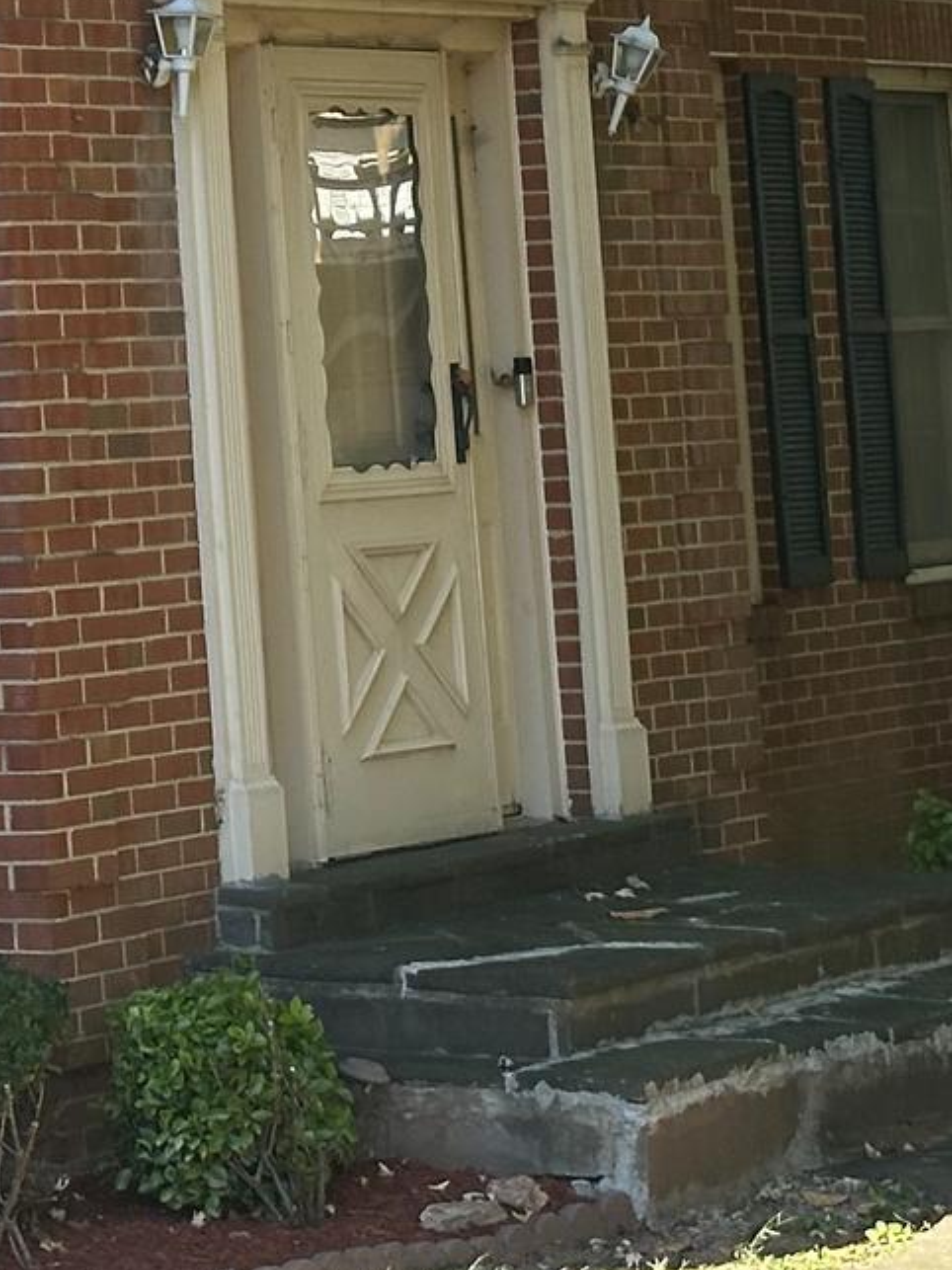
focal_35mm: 153
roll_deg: +2.0
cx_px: -498
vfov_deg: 12.6
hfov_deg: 9.4
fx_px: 5612
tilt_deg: +6.4
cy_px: -233
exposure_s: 1/1721
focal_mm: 6.86
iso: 64
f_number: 1.78
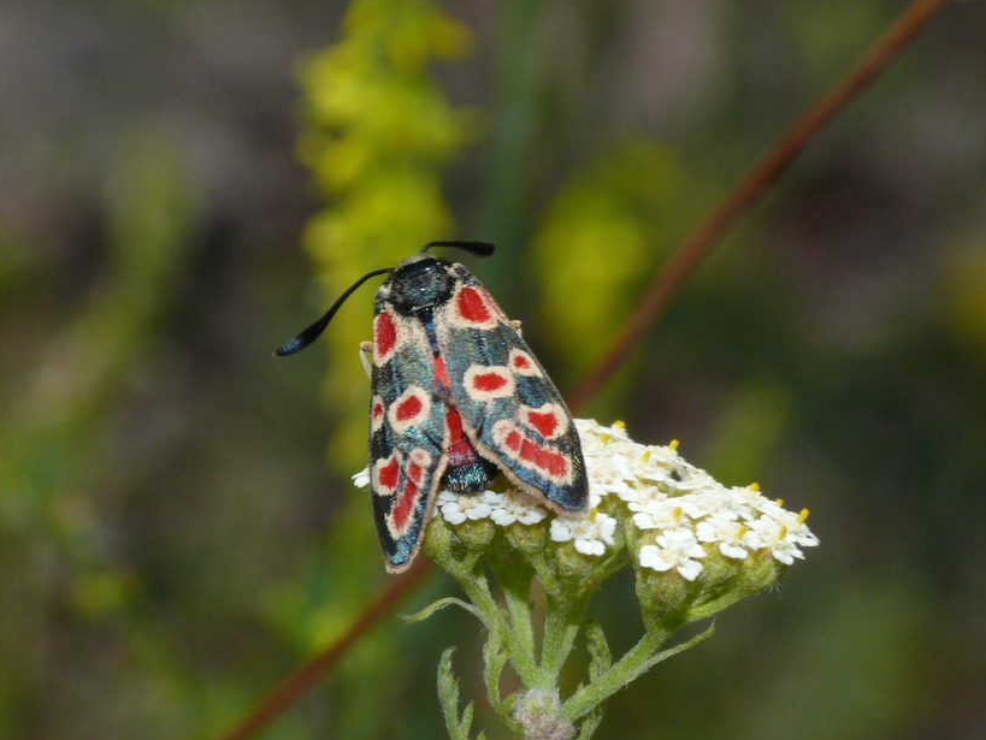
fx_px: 5015
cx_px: 487
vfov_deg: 8.4
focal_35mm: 176
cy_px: 362
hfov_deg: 11.2
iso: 200
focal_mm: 35.7
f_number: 11
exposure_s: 1/640
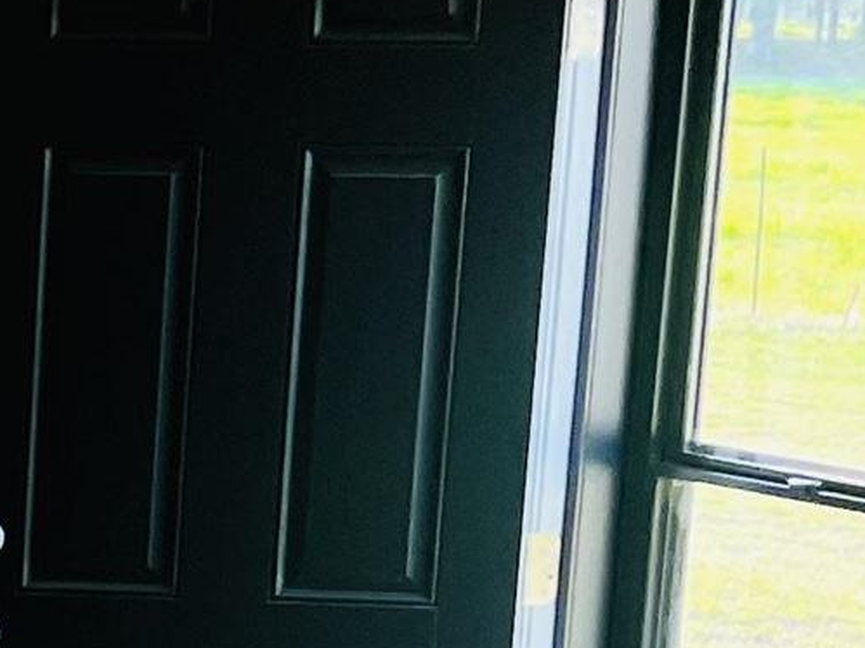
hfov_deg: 11.6
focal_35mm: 160
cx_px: -560
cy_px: 1057
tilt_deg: -14.6
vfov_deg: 9.0
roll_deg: -0.5
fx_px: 3997
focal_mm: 5.7
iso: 100
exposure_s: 1/120
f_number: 1.5
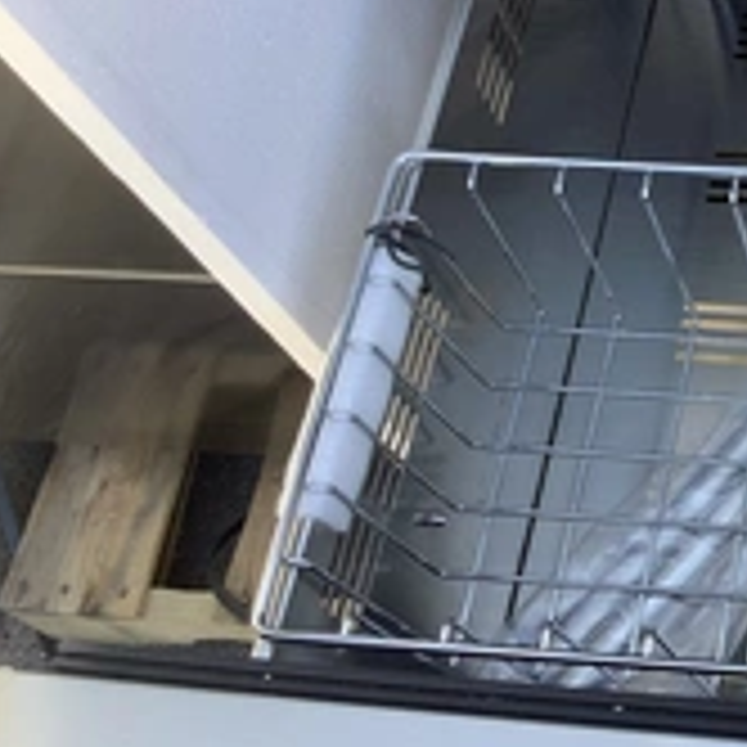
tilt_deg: -55.1
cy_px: 238
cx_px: 891
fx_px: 1611
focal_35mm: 66
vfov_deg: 25.9
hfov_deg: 23.8
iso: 25
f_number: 2.4
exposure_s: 1/125
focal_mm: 3.3
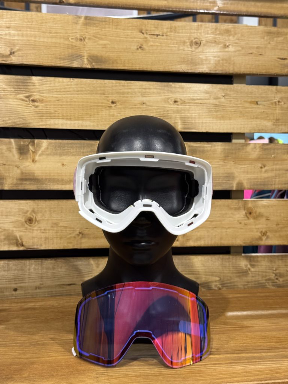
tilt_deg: -3.8
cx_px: 144
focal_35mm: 48
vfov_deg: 39.7
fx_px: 532
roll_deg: -0.4
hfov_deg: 30.3
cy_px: 192
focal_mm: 6.76
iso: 250
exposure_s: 1/50
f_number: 1.78
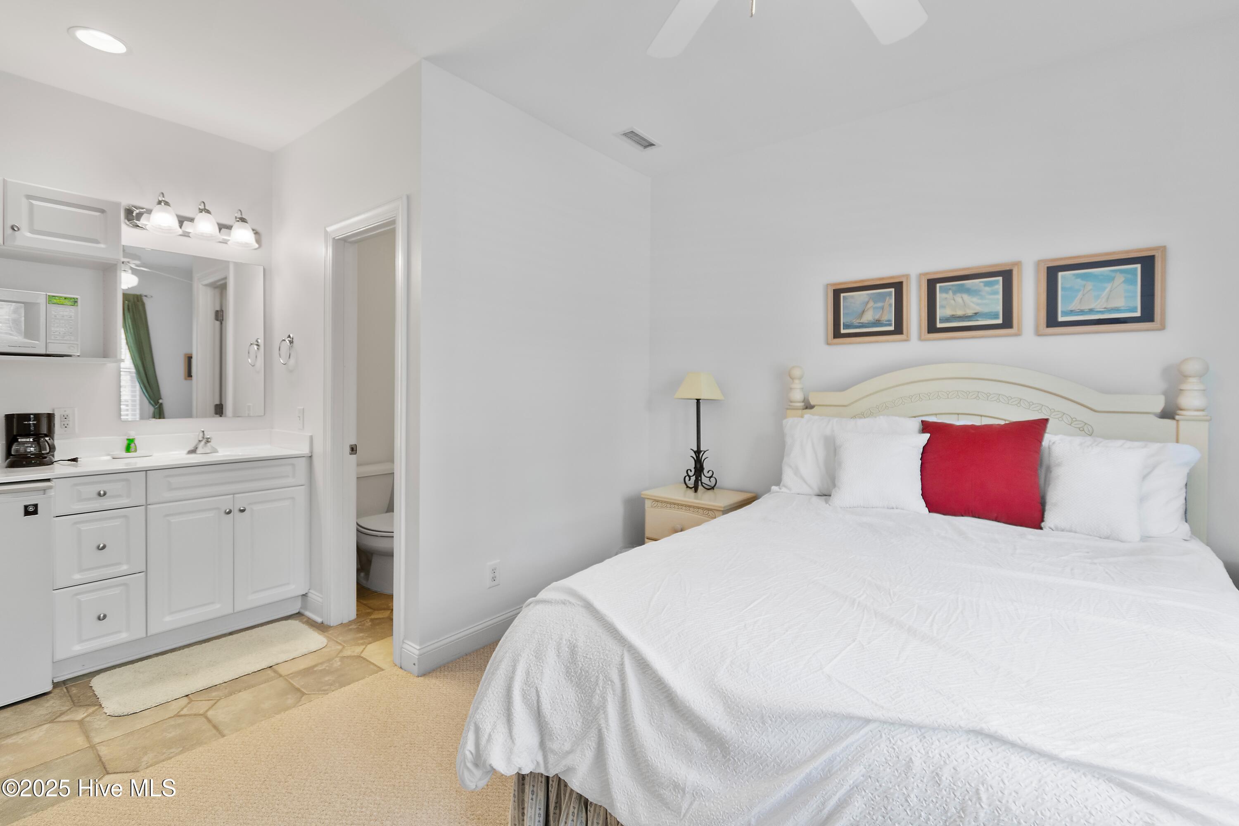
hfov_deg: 100.4
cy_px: 413
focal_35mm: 15
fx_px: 516
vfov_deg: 77.3
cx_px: 620
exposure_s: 1/10
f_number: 4.5
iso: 100
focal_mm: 10
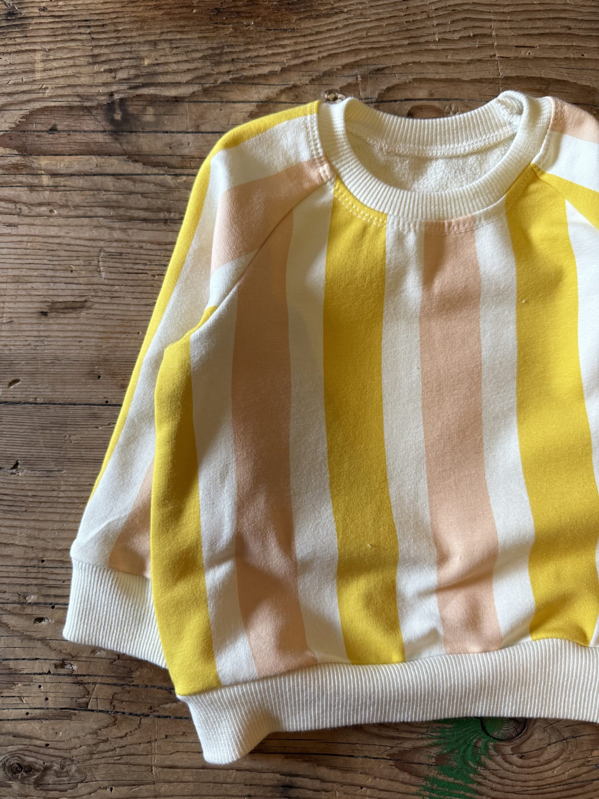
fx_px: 554
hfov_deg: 56.8
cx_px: 300
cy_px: 400
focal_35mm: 24
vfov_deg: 71.6
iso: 200
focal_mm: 6.76
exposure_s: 1/101
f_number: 1.78
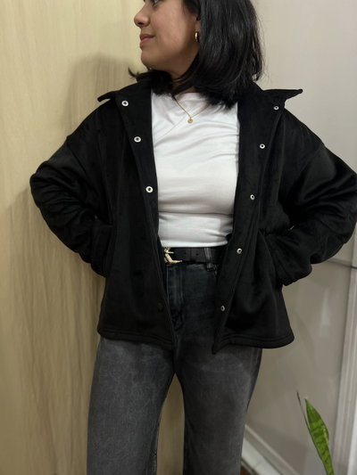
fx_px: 357
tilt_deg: -10.4
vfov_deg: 67.3
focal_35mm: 26
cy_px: 238
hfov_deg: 53.1
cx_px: 178
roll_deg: +1.4
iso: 64
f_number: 1.5
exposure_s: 1/100
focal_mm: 5.7
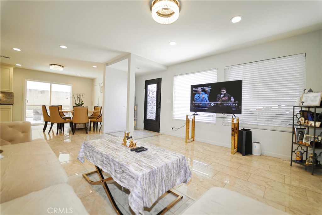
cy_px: 108
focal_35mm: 14
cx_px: 161
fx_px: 125
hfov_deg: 104.2
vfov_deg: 81.2
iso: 200
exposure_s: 1/100
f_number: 2.8
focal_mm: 14
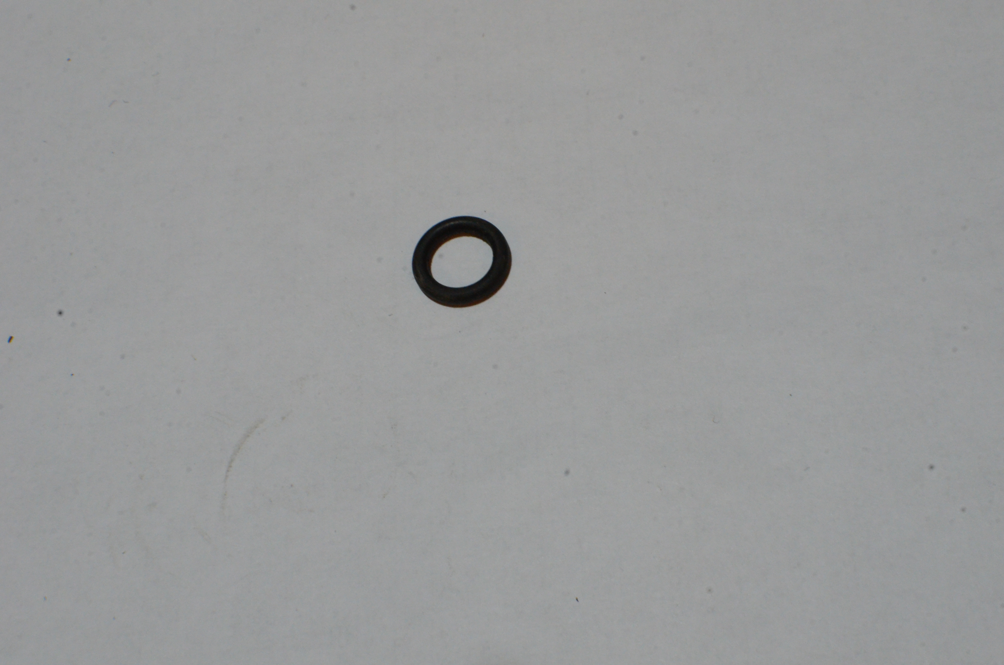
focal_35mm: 52
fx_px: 1461
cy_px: 332
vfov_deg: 25.6
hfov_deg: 37.9
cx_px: 502
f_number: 20
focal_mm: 35
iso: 2500
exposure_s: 1/50
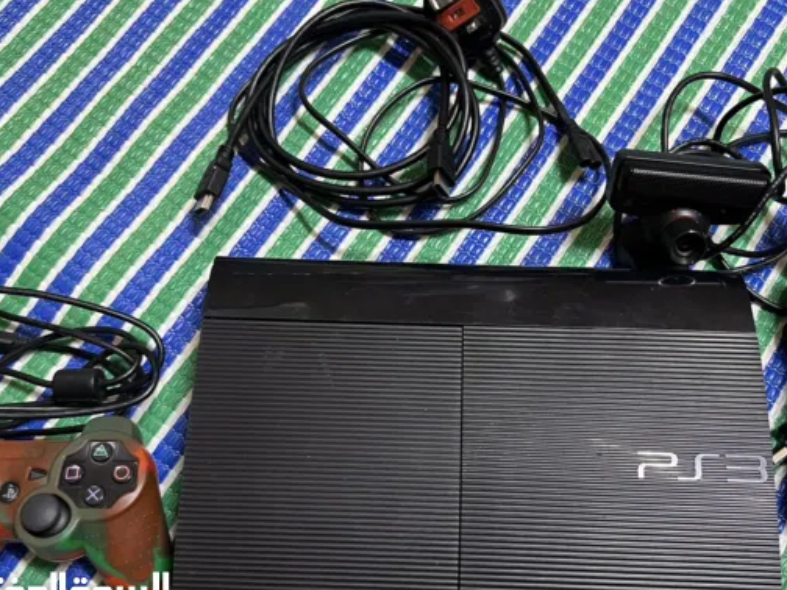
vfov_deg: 42.8
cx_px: 404
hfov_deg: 55.3
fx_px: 750
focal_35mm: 33
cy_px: 347
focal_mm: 5.1
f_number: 1.6
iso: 500
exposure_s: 1/33
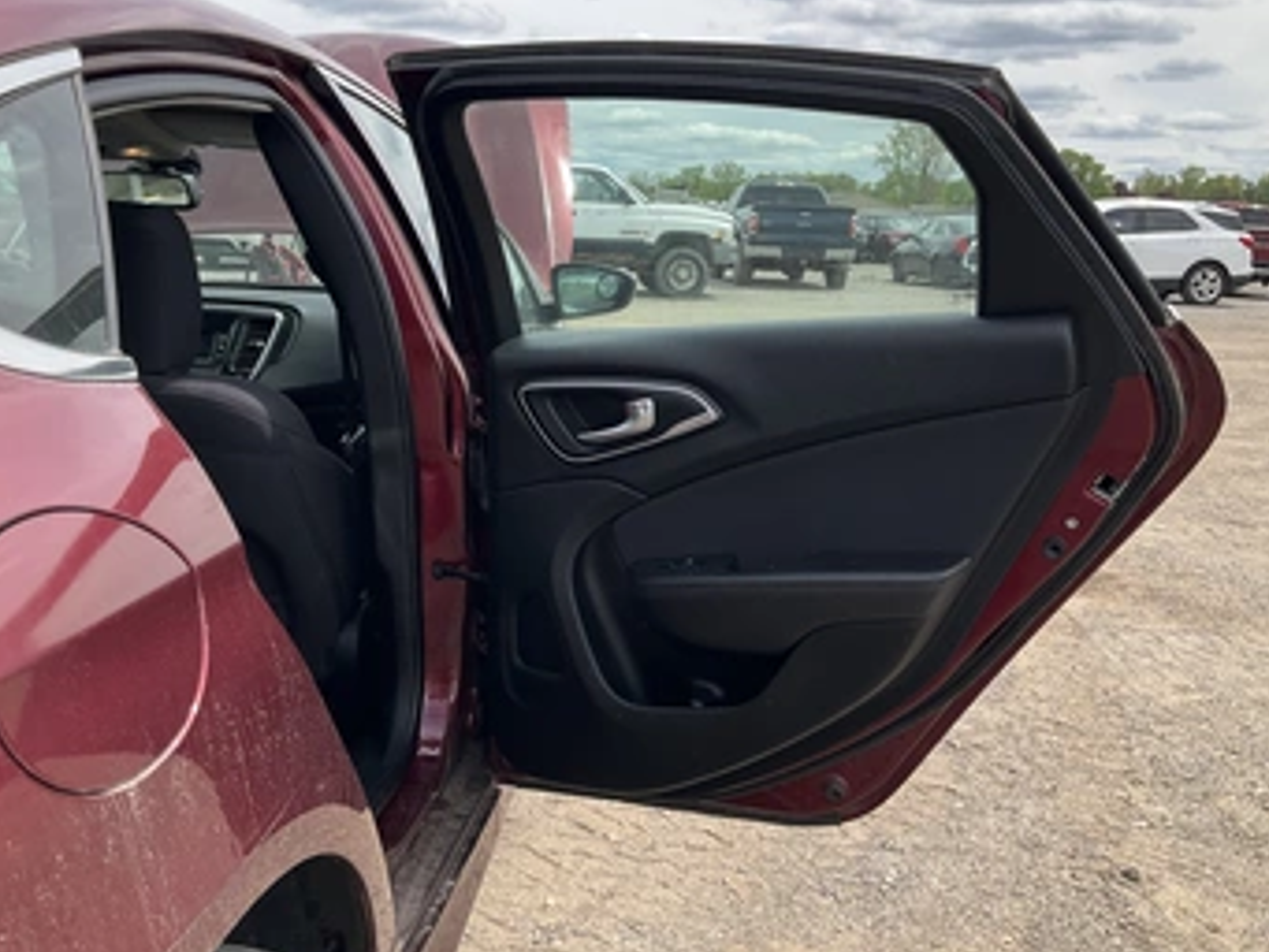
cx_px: 618
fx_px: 1247
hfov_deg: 53.9
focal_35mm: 34
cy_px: 461
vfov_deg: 41.8
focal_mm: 3
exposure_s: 1/1055
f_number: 1.8
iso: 25
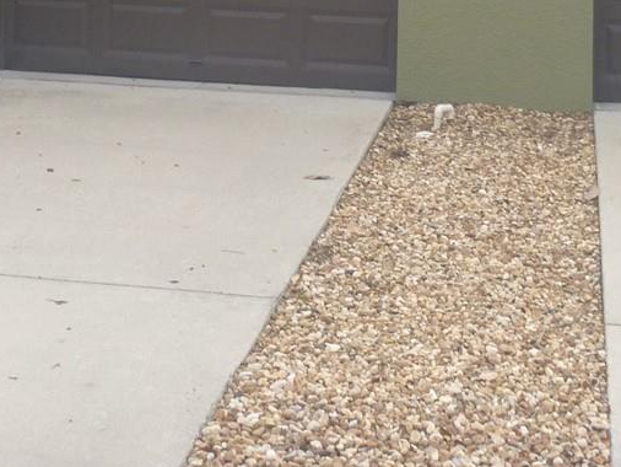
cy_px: -247
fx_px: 1418
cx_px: 299
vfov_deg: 16.8
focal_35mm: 79
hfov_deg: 24.7
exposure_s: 1/100
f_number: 3.9
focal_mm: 4.5
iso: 100
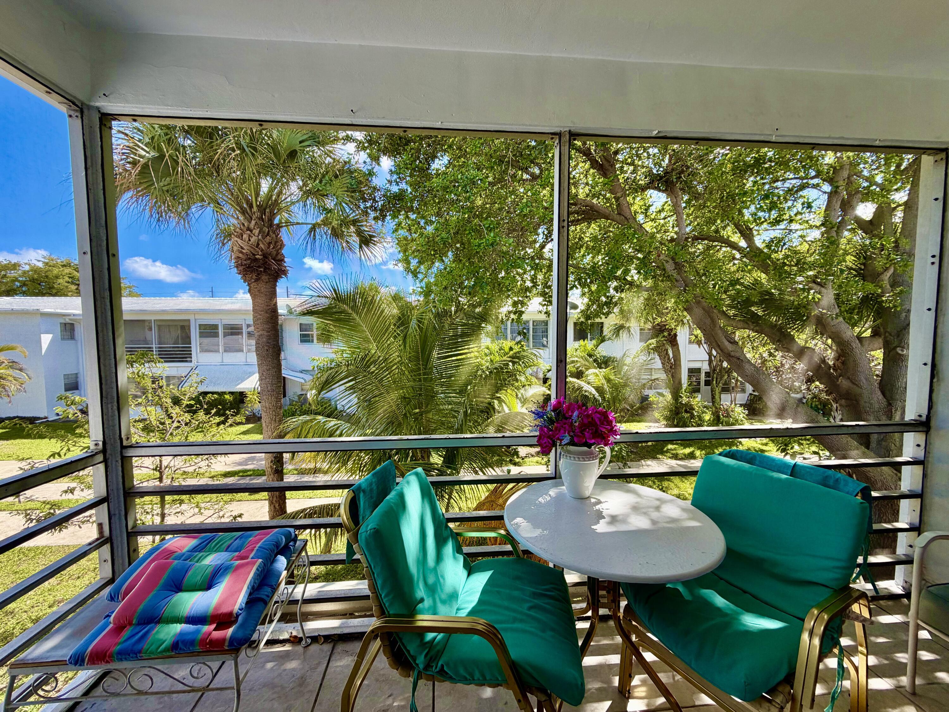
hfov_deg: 102.1
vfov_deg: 85.7
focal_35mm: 14
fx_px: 384
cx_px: 474
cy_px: 356
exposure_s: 1/266
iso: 50
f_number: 2.2
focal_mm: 2.22
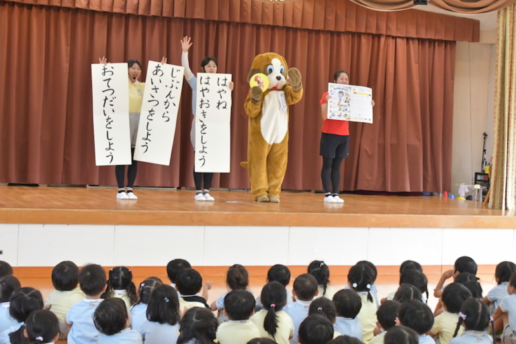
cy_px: 172
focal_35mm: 72
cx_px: 258
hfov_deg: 28.1
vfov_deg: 18.9
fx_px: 1032
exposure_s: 1/500
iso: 8000
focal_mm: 48
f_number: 5
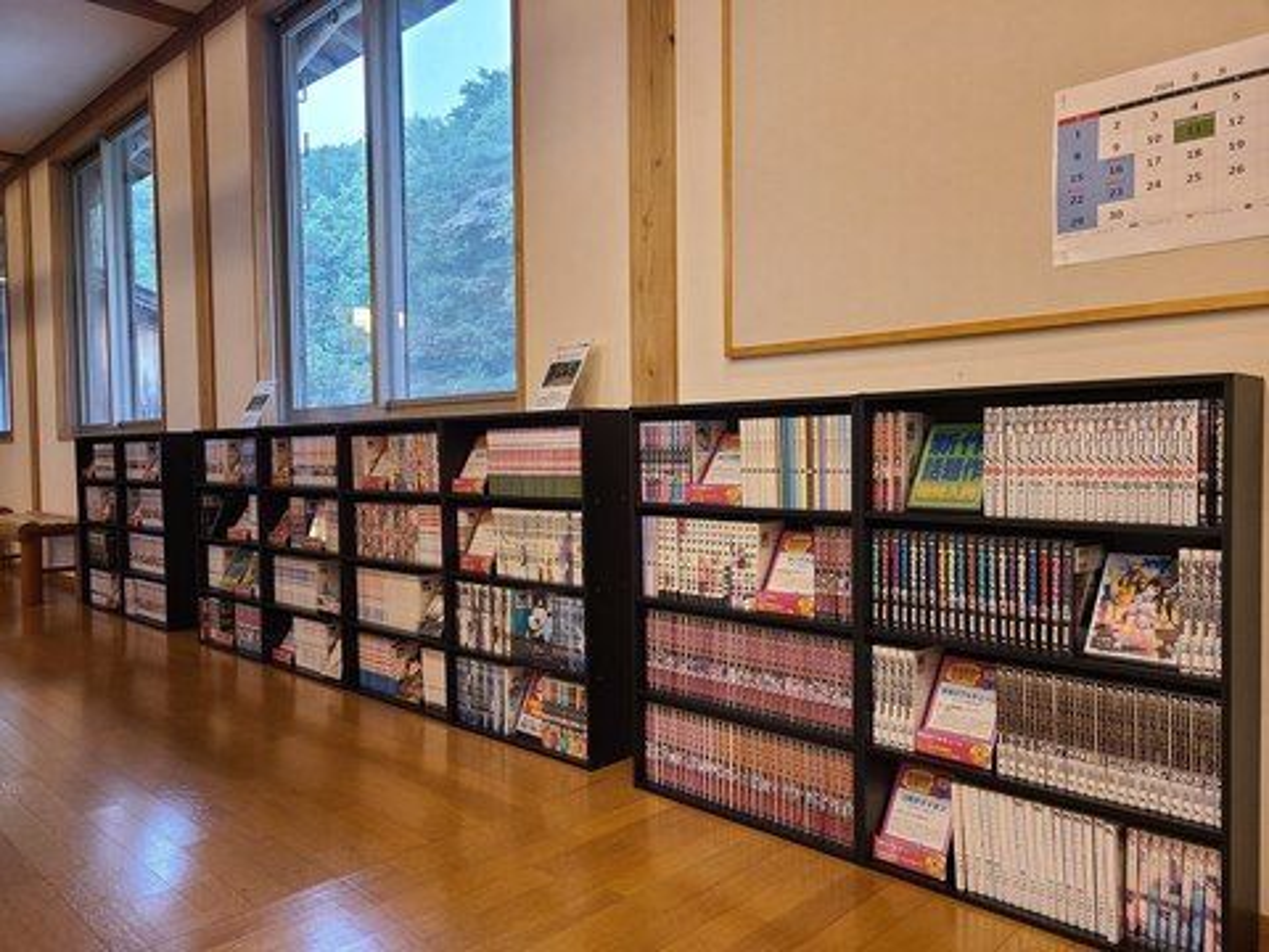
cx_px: 634
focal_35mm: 26
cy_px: 476
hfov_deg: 67.3
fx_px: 953
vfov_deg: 53.1
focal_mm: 5.4
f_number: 1.8
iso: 200
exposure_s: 1/50
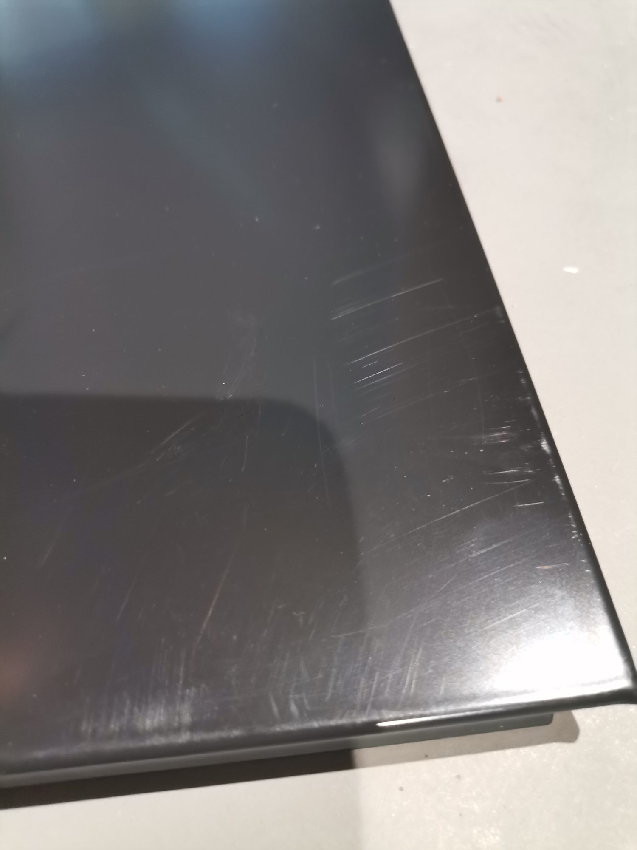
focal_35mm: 26
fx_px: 638
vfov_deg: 67.3
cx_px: 318
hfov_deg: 53.1
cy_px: 425
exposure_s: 1/50
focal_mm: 4.75
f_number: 1.8
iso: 320
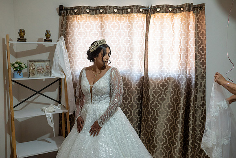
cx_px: 118
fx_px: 229
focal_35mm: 35
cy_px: 79
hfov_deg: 54.4
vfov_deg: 37.9
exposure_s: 1/125
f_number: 3.5
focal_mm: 35
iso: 1600
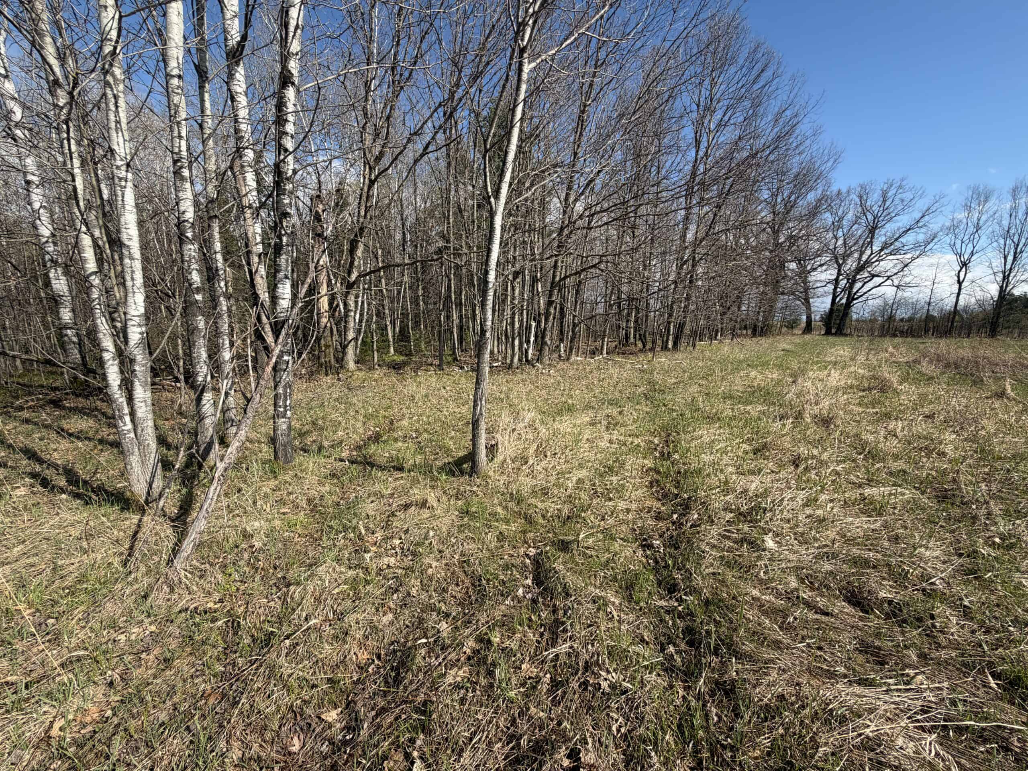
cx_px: 514
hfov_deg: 102.1
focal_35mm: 14
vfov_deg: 85.7
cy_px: 386
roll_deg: -2.4
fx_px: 416
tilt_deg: -7.1
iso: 25
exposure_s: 1/770
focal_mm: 2.22
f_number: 2.2
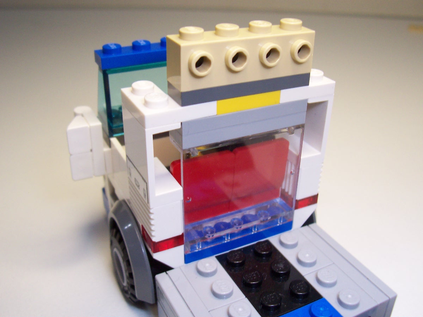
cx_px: 212
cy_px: 158
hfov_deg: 50.1
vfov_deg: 38.7
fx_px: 452
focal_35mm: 37
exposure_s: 1/90
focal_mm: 5.6
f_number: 2.8
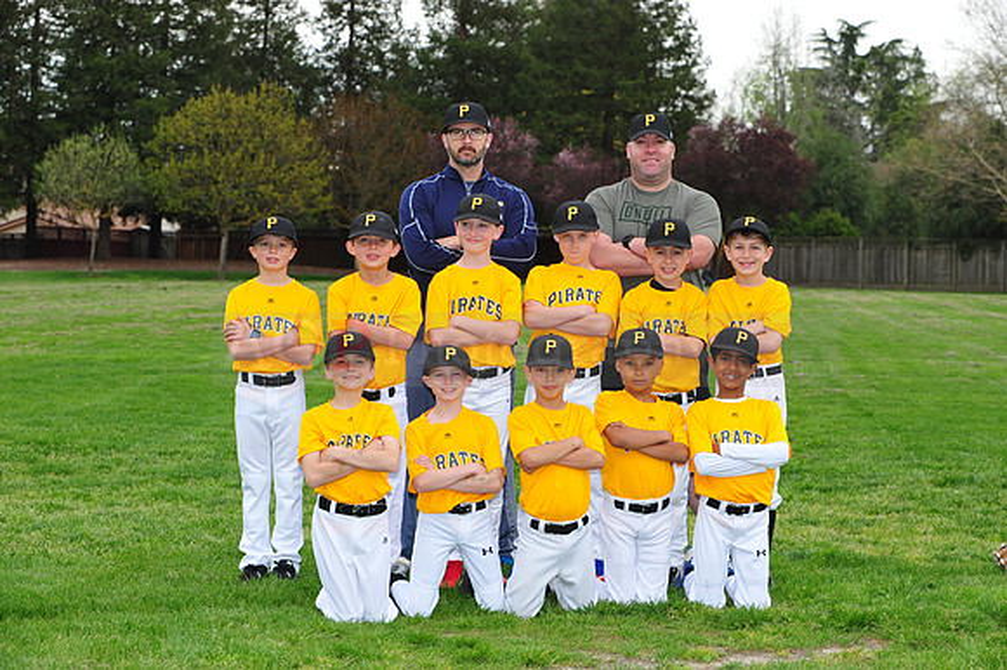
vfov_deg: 14.8
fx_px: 2572
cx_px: 504
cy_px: 335
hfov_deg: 22.2
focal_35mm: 92
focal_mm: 92
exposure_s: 1/250
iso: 400
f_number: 8
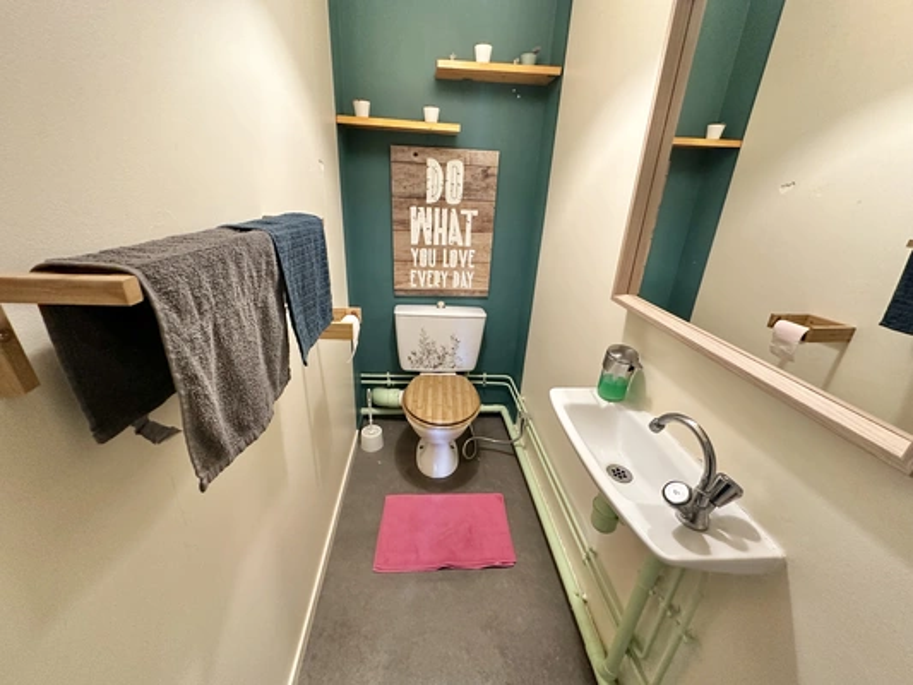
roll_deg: -3.0
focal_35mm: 14
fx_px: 369
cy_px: 342
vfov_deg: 85.7
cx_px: 456
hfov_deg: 102.1
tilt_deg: -22.7
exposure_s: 1/60
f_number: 2.2
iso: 500
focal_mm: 2.22
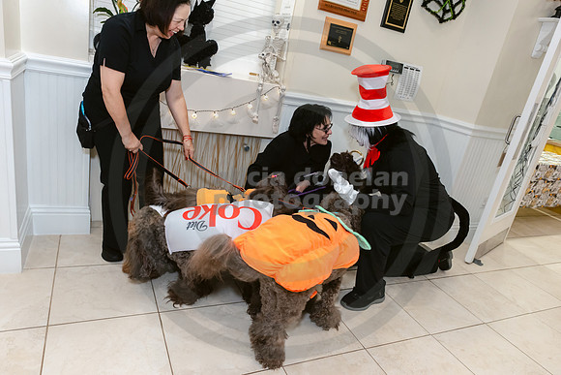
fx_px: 374
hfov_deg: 73.7
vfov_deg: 53.2
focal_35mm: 24
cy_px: 188
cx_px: 280
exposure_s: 1/60
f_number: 9
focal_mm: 24
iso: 2500
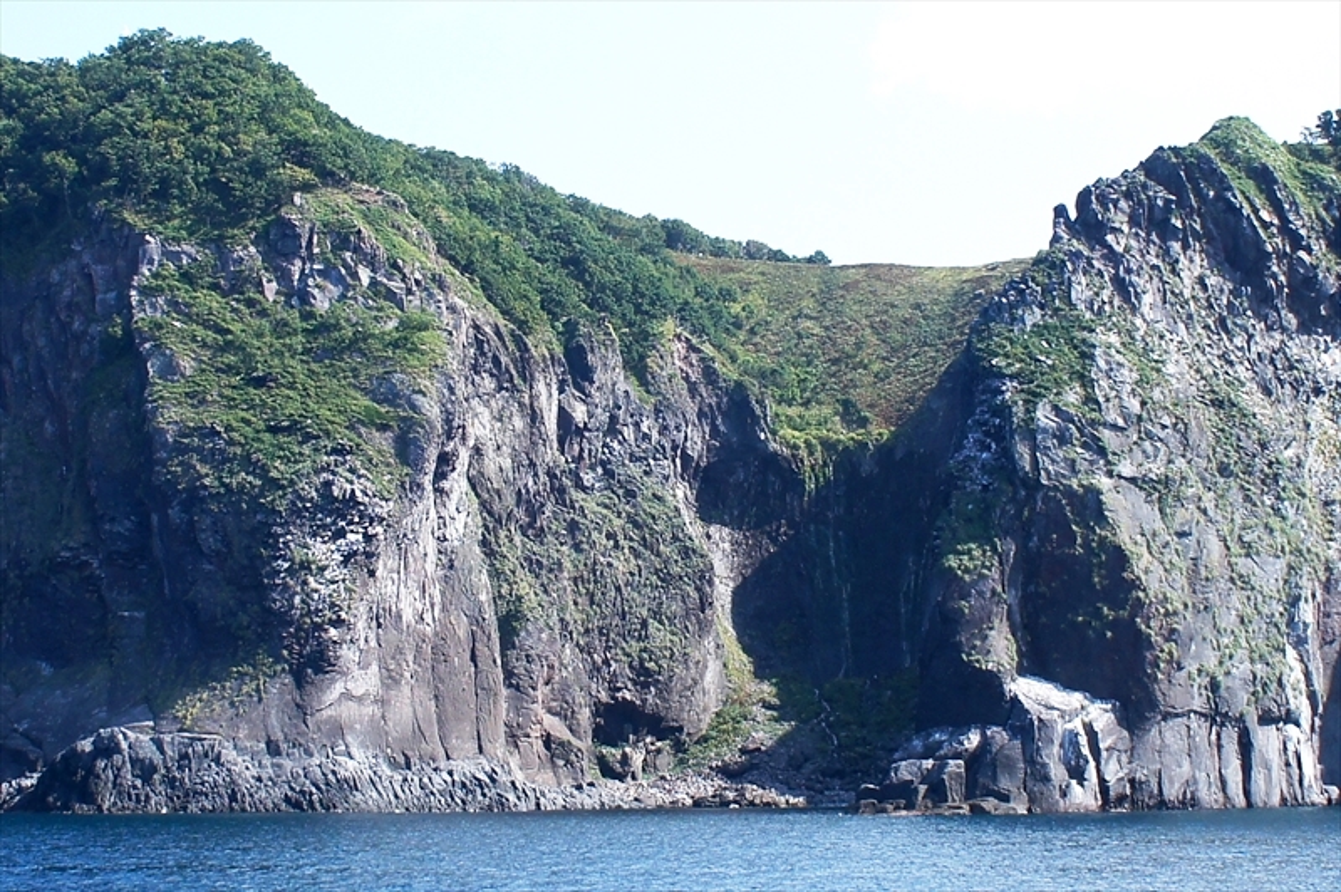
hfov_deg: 26.7
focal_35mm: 76
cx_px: 670
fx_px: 2829
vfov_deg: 17.9
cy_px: 446
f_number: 7.1
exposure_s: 1/500
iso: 200
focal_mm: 18
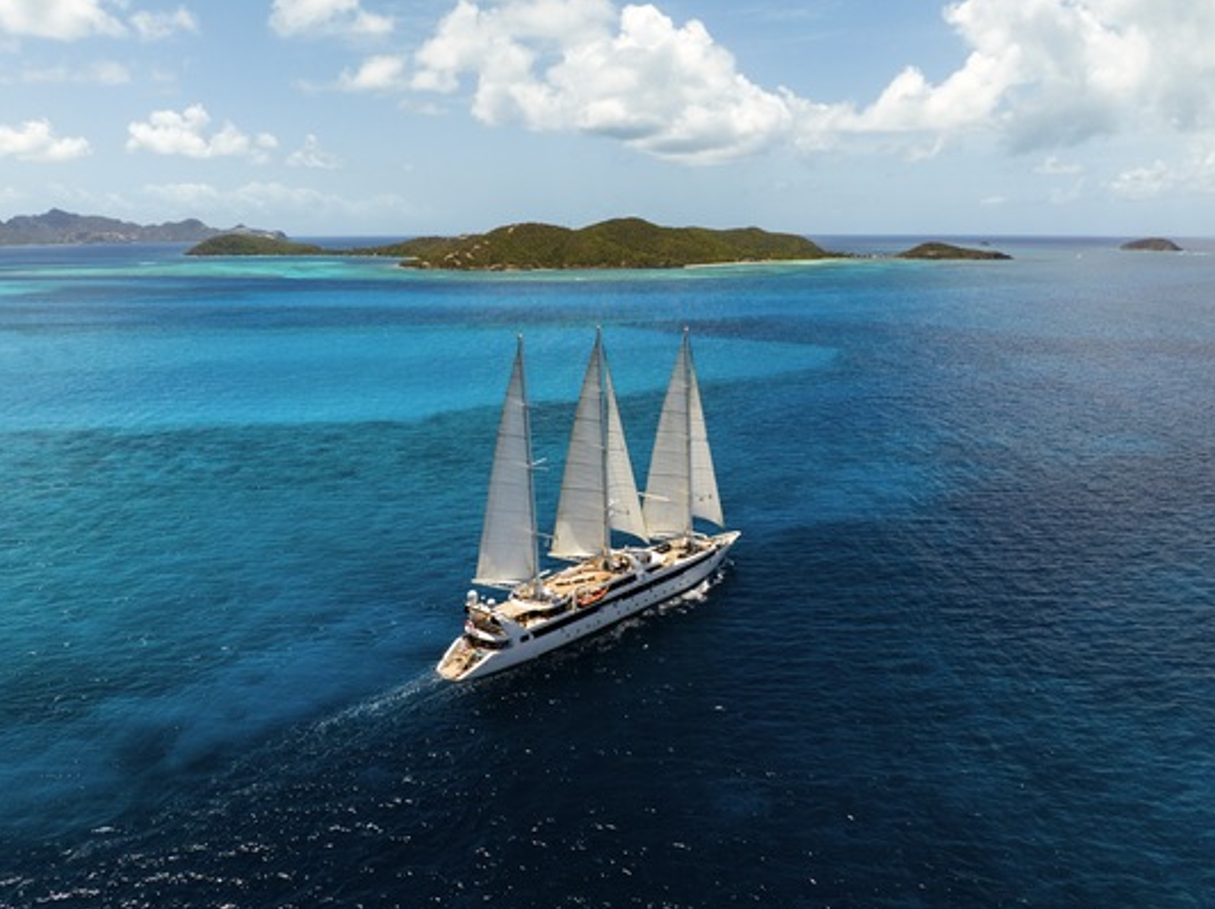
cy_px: 448
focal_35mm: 27
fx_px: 947
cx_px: 588
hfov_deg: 65.3
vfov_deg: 51.3
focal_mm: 12.29
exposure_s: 1/80
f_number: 2.8
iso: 100
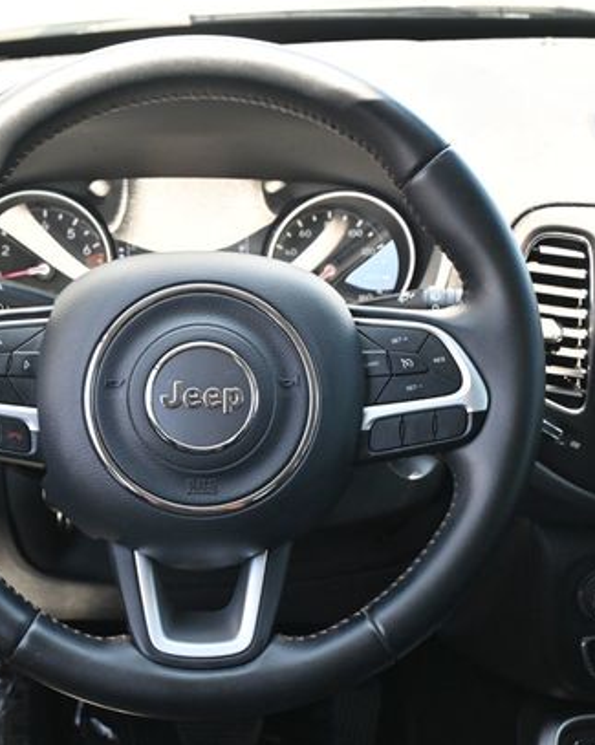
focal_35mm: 62
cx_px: 192
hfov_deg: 24.4
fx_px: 1366
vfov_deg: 30.5
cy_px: 381
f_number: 4.5
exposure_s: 1/125
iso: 720
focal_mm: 28
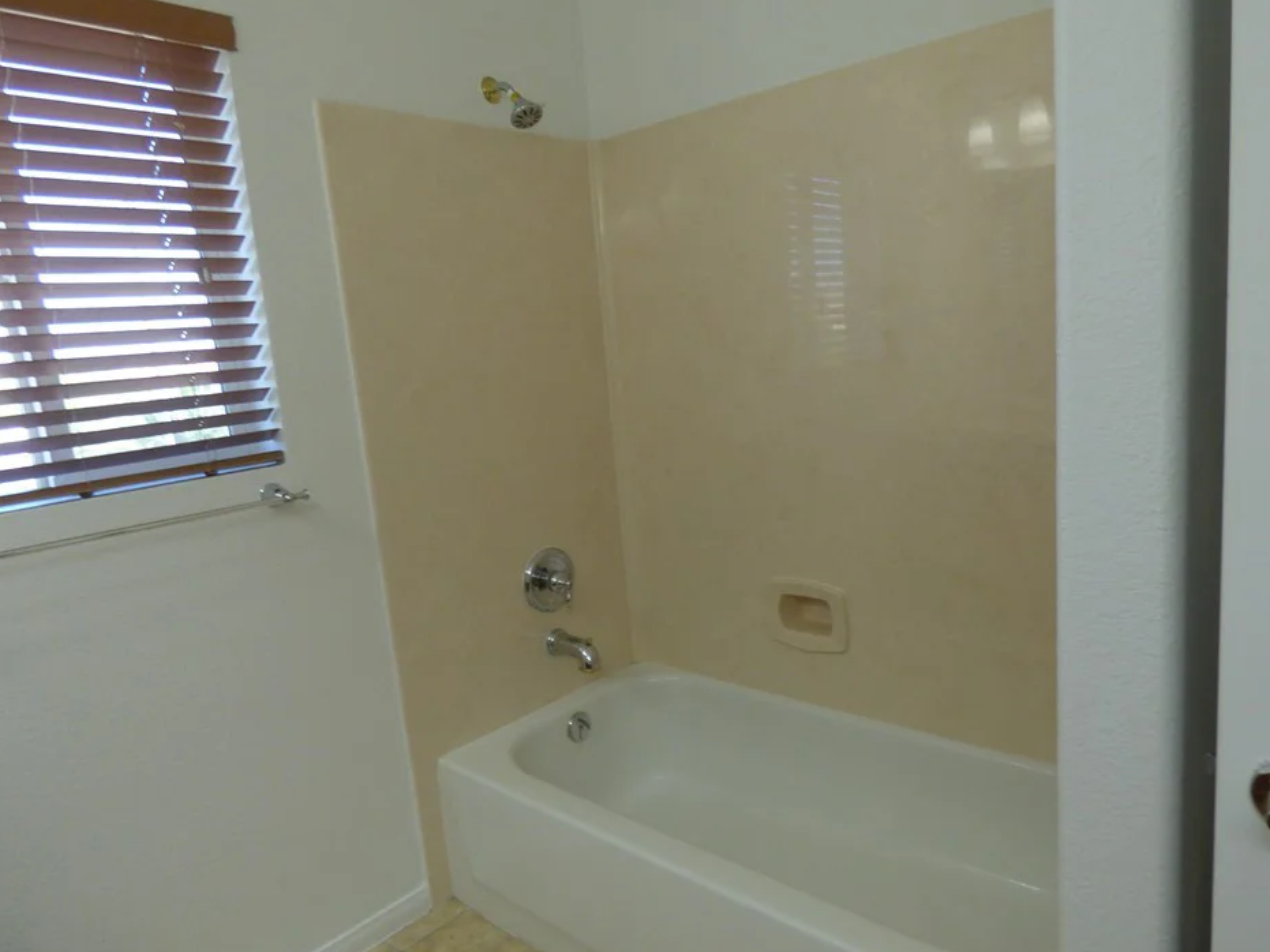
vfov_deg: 61.1
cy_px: 480
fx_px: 807
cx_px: 679
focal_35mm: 22
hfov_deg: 76.3
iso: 200
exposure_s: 1/125
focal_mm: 3.58
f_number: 2.8
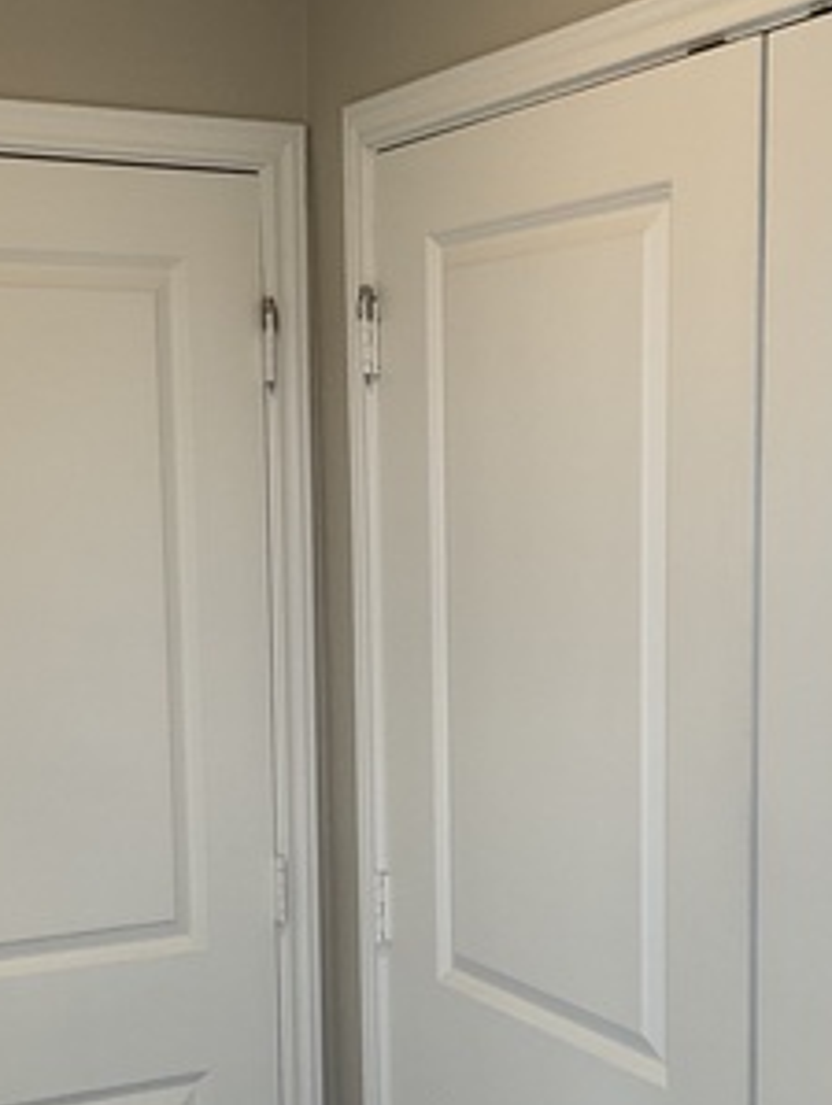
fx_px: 1983
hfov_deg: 23.7
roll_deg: -0.3
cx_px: 396
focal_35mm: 62
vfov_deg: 30.9
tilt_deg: -8.3
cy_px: 761
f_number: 1.8
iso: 32
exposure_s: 1/120
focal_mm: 3
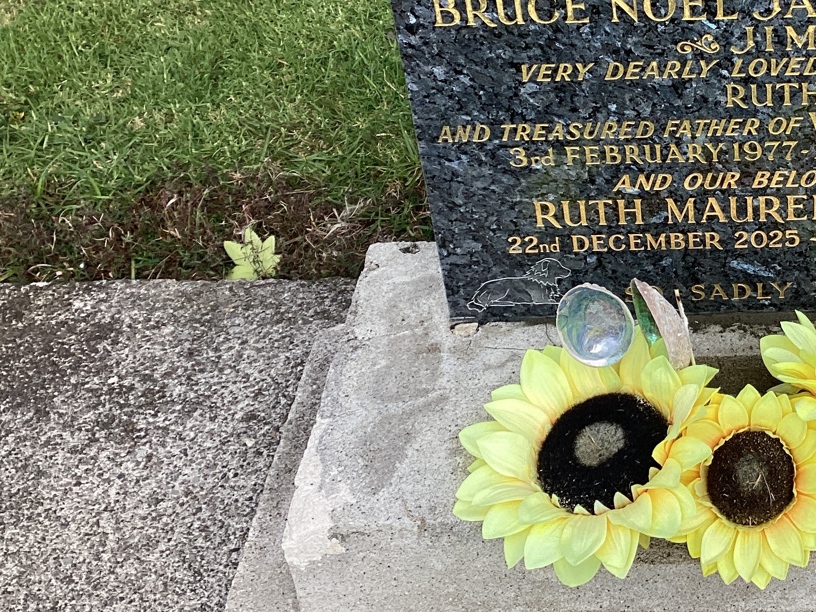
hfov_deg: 29.8
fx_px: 1462
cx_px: 740
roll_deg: +2.9
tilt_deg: -35.8
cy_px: 201
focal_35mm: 62
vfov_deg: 23.5
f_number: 2.4
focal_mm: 3.3
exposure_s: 1/1131
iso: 25
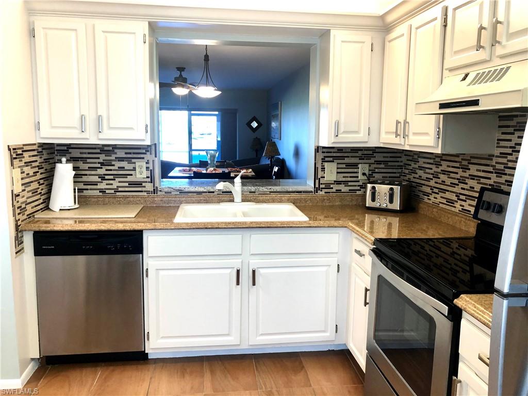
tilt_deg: -9.3
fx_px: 427
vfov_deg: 49.7
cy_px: 198
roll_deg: -0.5
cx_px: 264
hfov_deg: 63.4
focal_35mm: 28
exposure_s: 1/24
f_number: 1.8
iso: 40
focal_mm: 4
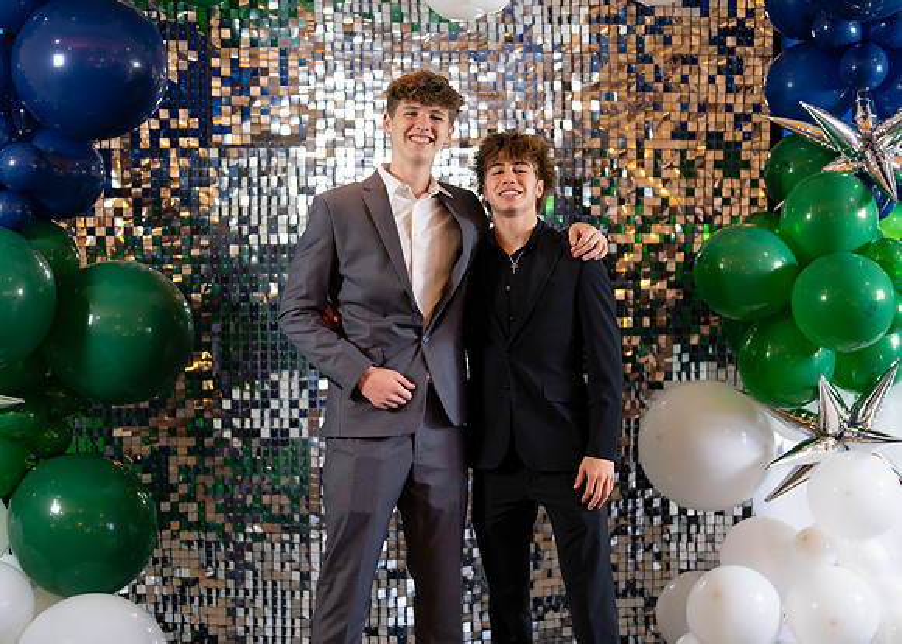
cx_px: 451
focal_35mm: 52
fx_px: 1342
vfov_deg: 27.0
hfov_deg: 37.2
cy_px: 322
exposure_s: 1/320
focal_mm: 50
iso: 800
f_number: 1.2
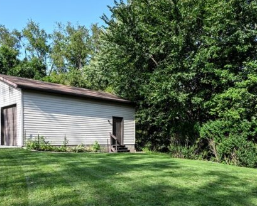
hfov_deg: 54.1
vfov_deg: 43.8
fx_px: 251
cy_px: 142
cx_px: 141
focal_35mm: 33
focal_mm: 12
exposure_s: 1/100
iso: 100
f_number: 8
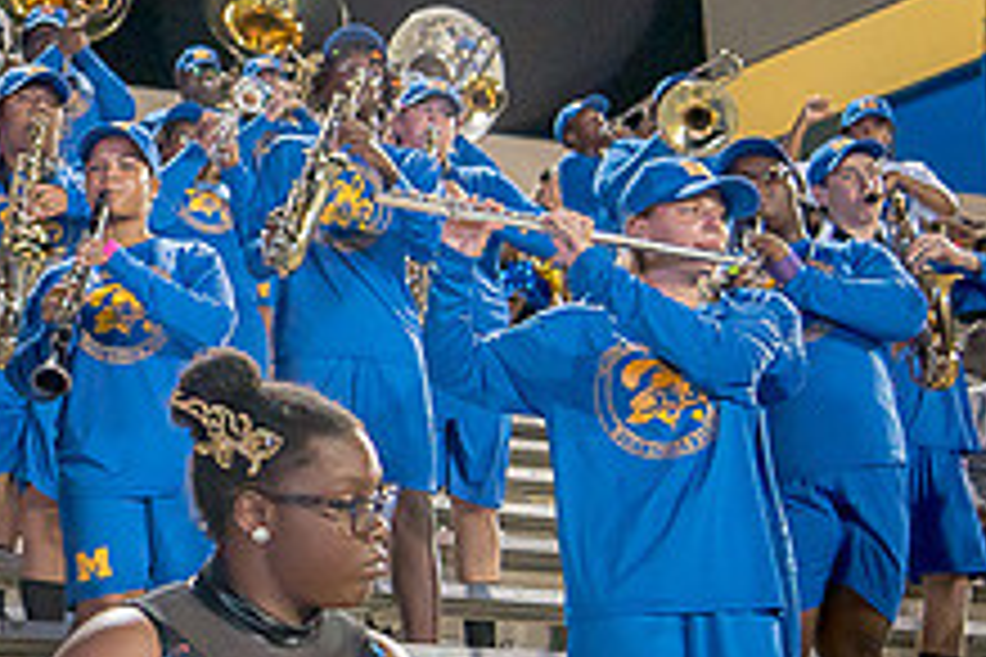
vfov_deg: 11.2
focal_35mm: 122
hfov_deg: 16.1
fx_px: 3341
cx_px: -212
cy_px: 238
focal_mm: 46
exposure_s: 1/200
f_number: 4
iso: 2000
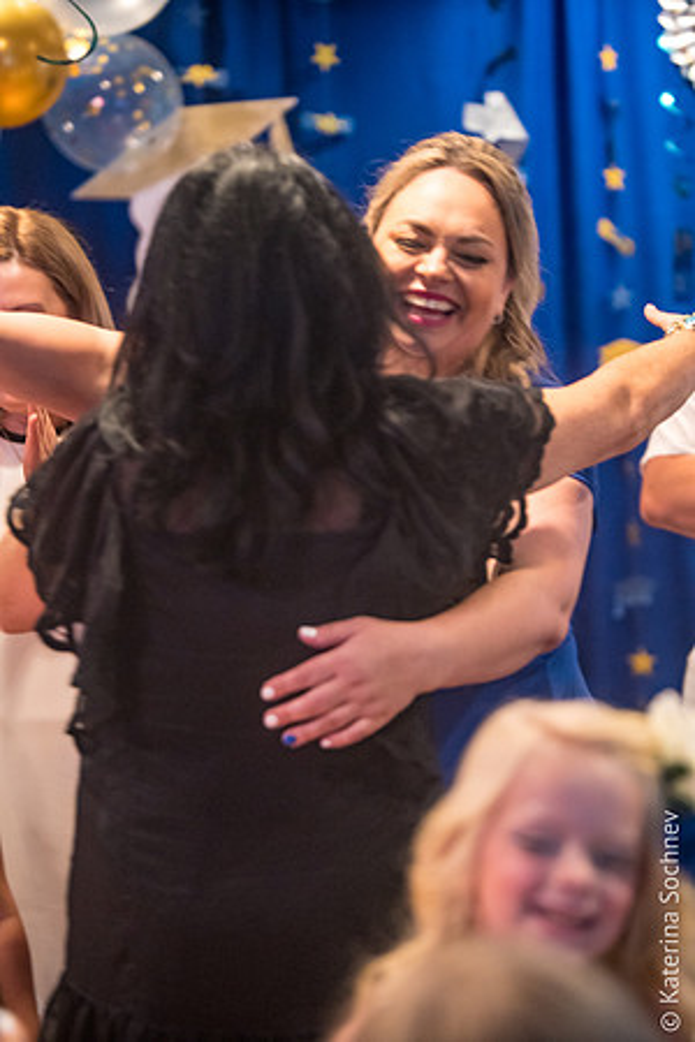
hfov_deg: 13.7
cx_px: 348
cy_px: 521
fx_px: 2896
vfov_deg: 20.4
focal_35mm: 100
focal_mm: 100
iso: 3200
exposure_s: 1/160
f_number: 2.8
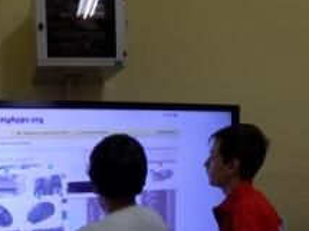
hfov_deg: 38.5
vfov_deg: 28.5
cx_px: 70
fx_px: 428
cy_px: 227
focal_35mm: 48
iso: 100
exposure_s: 1/30
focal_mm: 4
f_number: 3.1
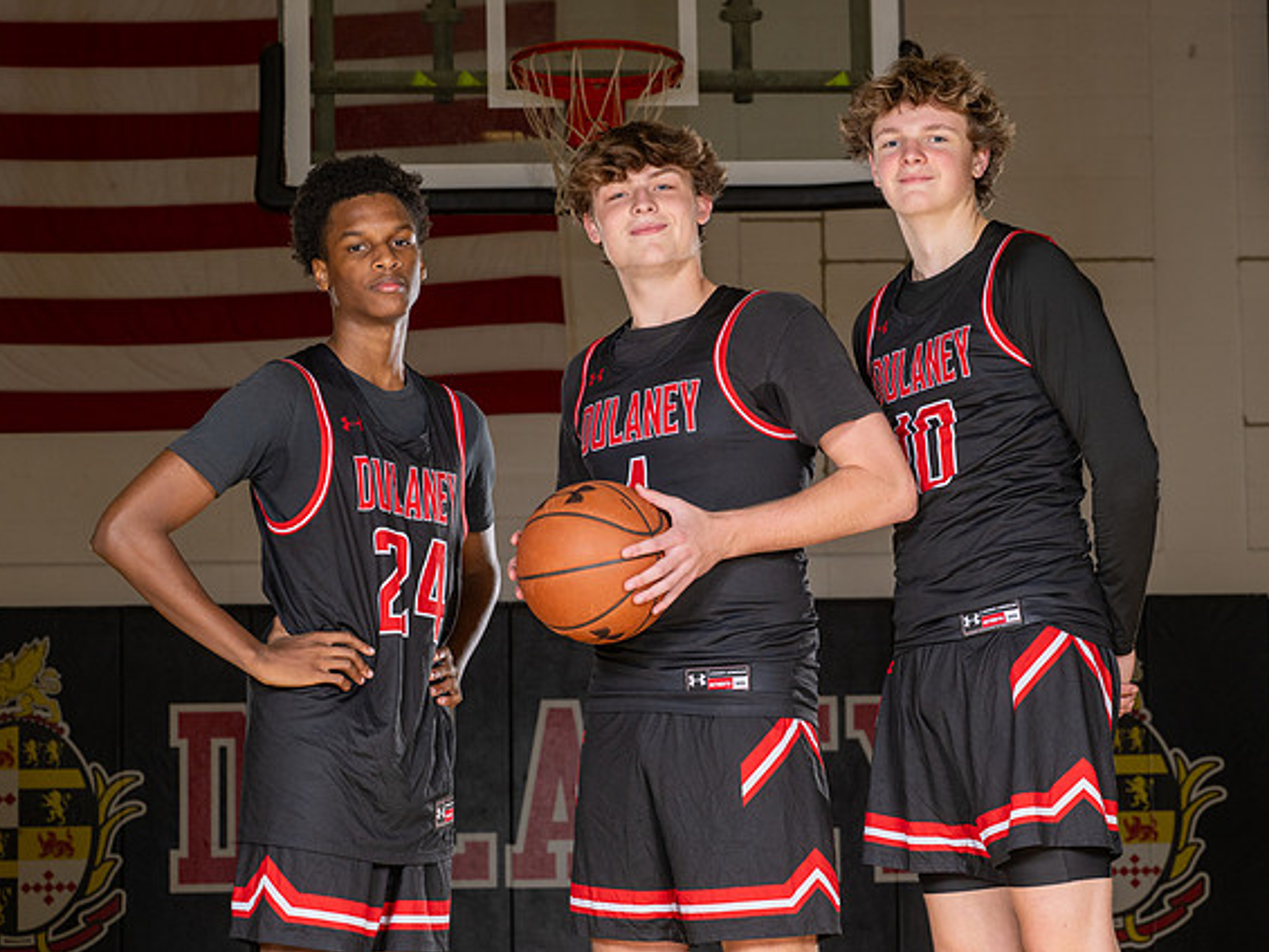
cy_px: 507
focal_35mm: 93
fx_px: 3410
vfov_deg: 15.9
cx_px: 745
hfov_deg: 21.1
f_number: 7.1
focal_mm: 70
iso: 400
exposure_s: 1/100
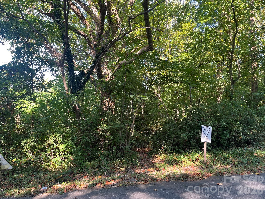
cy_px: 100
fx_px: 199
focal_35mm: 26
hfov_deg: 67.3
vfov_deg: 53.1
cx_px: 132
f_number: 1.6
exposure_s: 1/121
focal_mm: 5.1
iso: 64
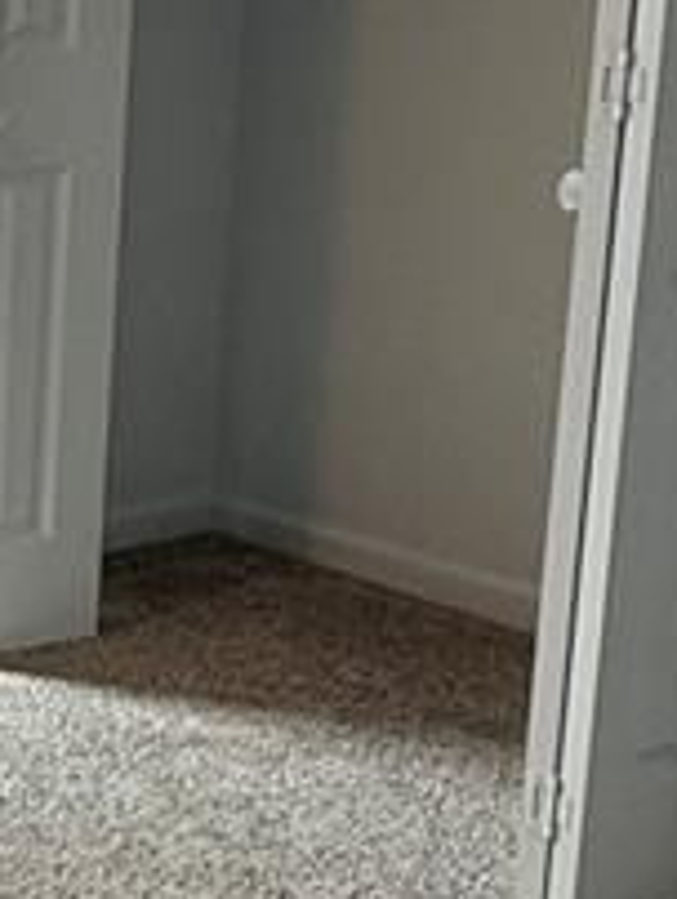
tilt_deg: -10.8
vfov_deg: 23.4
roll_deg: +1.3
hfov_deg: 14.9
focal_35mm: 83
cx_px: -637
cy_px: 316
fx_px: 2160
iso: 100
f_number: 2.2
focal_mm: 2.22
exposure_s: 1/120
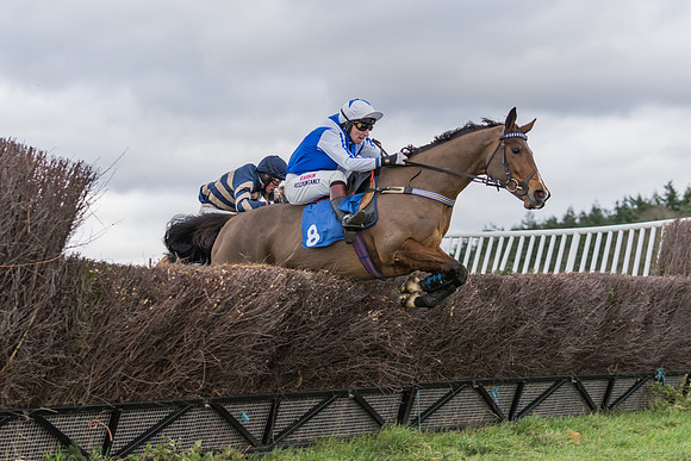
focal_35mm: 95
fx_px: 1814
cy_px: 189
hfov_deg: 21.5
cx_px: 291
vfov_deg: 14.5
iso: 800
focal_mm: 70
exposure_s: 1/1000
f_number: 2.8
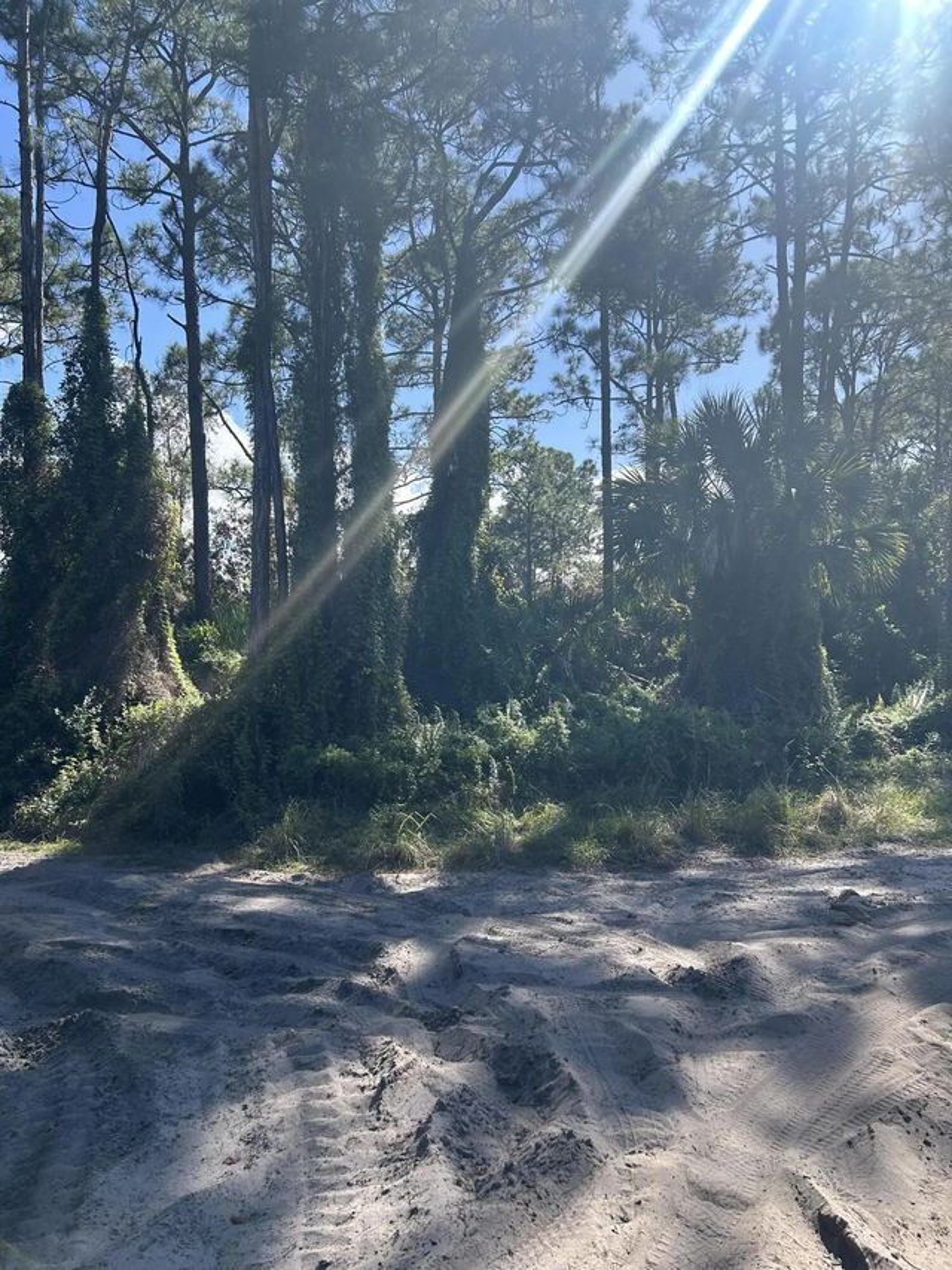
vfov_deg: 67.3
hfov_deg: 53.1
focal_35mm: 26
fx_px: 953
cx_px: 476
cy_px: 635
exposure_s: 1/2299
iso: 50
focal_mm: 5.7
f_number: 1.5
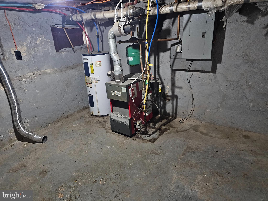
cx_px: 134
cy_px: 100
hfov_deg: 73.9
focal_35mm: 23
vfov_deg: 58.9
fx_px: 178
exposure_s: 1/24
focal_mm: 6.3
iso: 640
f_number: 1.7
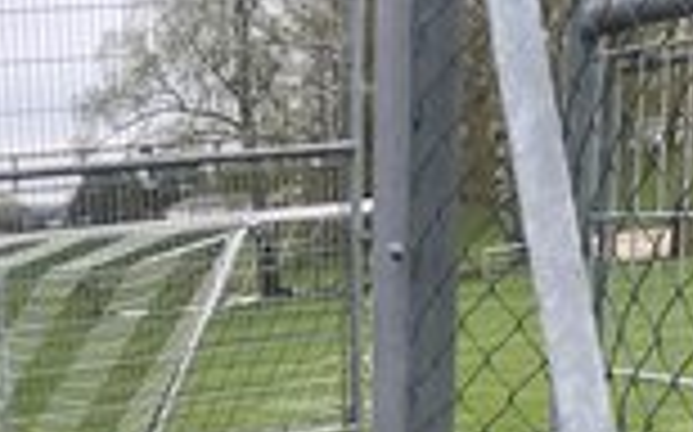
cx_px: -54
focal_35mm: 77
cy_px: 666
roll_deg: +0.8
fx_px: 1453
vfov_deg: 15.5
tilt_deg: -14.9
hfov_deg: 25.1
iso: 20
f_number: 1.8
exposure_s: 1/146
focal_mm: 3.99
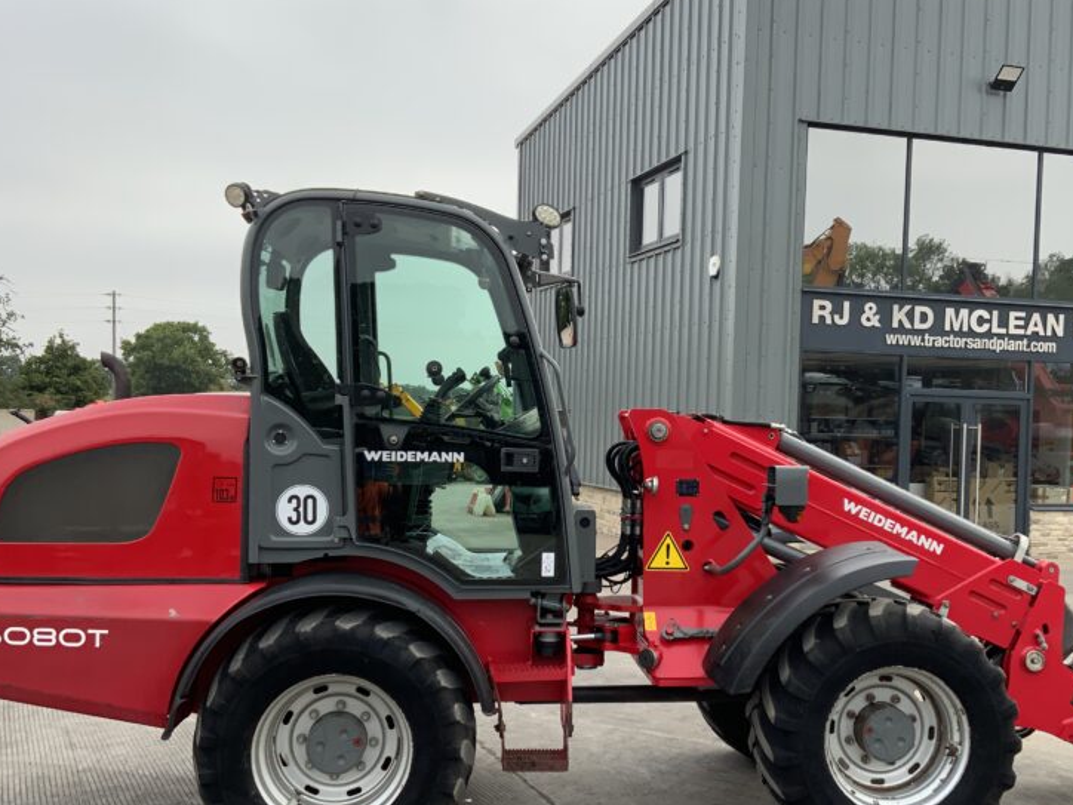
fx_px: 1271
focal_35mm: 41
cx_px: 619
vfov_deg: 35.1
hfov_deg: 45.6
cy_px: 464
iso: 16
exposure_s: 1/172
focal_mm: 3
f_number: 1.8
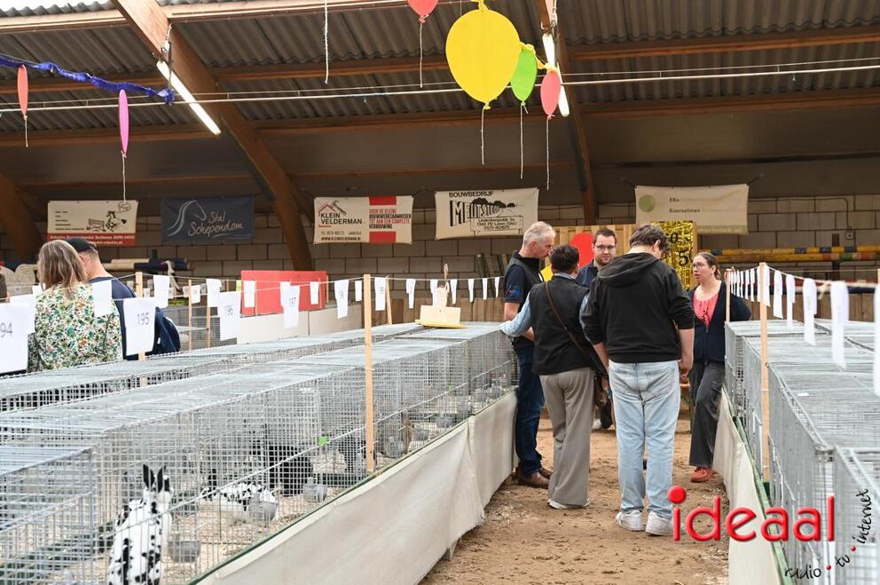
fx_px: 1123
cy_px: 292
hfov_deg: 42.8
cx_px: 440
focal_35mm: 46
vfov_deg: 29.2
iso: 1250
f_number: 5
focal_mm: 46
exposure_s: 1/80
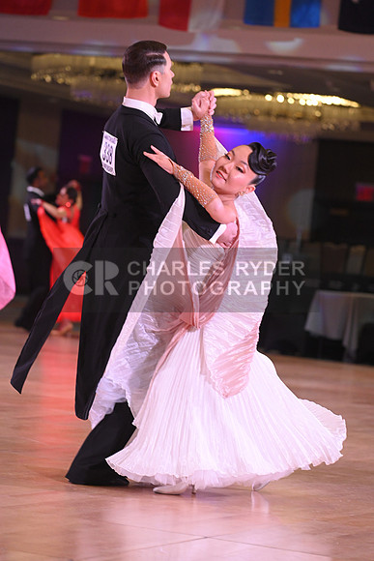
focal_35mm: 145
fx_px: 2258
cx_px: 187
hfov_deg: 9.5
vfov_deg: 14.2
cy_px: 280
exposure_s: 1/320
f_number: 5
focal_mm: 145
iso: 2500
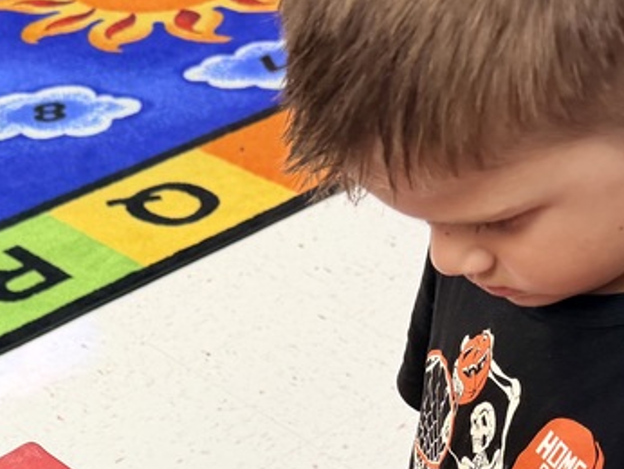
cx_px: 173
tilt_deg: -42.0
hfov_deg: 27.1
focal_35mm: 71
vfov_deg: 19.3
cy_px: 595
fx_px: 1281
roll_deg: +5.1
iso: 160
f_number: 1.78
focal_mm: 6.76
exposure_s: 1/60
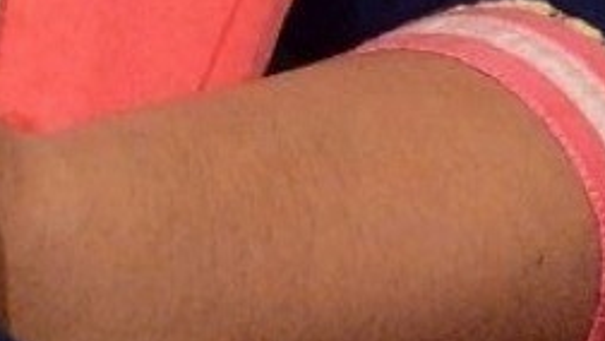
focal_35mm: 844
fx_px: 13541
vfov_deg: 1.4
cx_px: -444
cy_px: -885
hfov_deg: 2.6
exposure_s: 1/125
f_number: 5.6
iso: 8000
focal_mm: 75
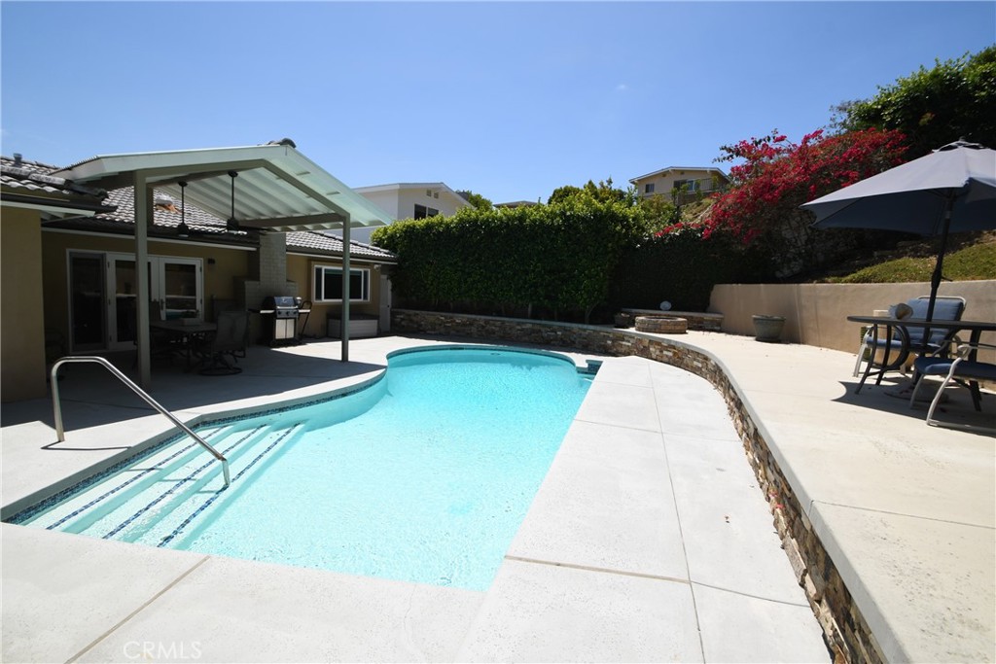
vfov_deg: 77.3
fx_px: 415
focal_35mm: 15
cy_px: 332
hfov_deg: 100.4
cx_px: 498
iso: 100
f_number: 10
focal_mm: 10
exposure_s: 1/250
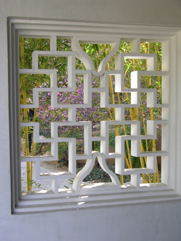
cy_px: 120
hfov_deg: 27.0
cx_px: 90
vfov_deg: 35.5
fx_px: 376
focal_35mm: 54
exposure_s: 1/40.9
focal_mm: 13.7
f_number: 3.5
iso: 50
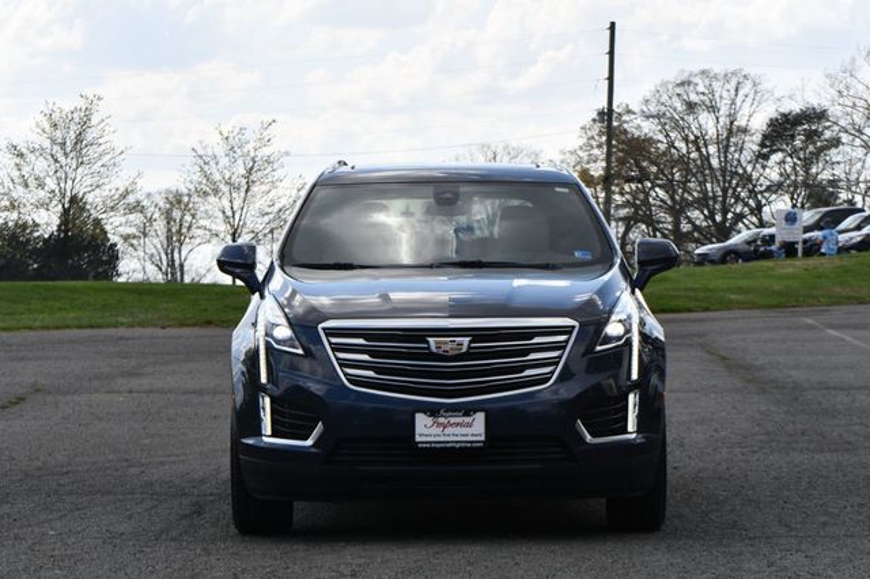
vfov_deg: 11.1
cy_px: 290
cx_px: 435
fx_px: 2971
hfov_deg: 16.7
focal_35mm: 123
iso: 100
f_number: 8
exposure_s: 1/250
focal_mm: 82
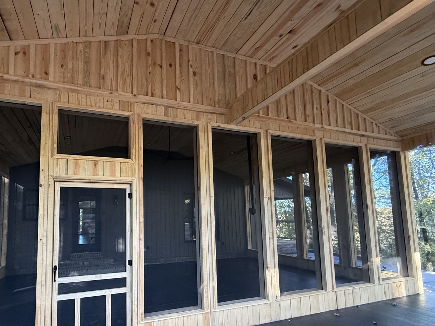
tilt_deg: +6.2
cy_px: 200
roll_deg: +1.2
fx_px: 226
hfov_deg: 85.7
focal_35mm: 18
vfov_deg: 70.6
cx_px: 158
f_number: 2.2
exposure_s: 1/90
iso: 320
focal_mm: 2.22
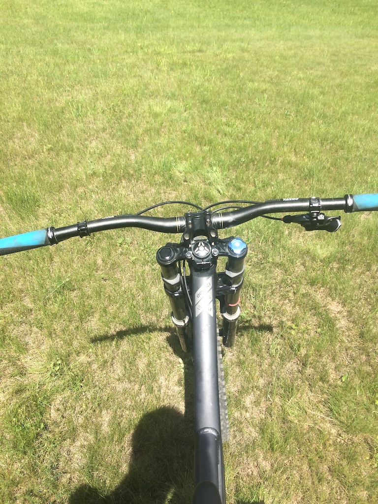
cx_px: 189
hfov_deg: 48.2
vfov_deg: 61.7
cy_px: 252
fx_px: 422
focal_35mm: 29
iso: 32
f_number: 2.2
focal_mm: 4.15
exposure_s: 1/1140
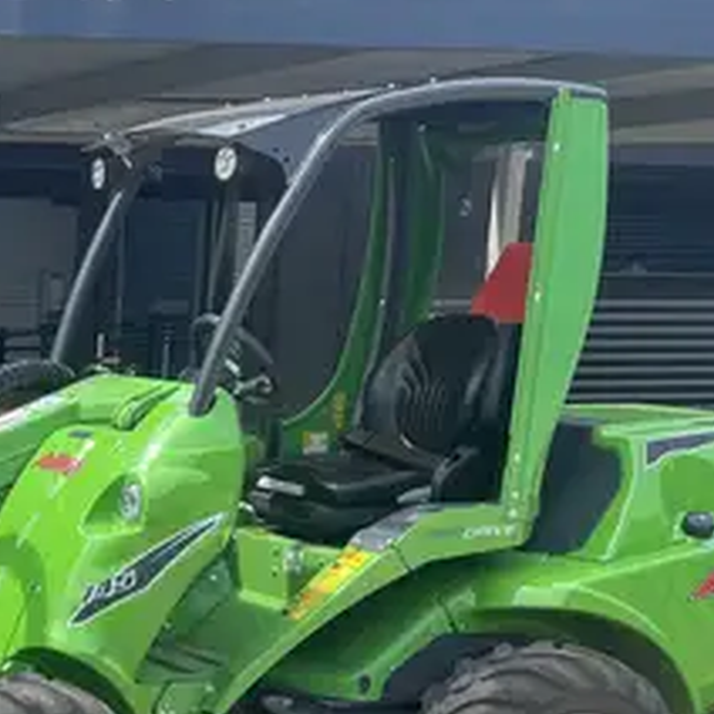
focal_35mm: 80
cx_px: -364
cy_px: 727
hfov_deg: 19.0
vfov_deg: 20.9
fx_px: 1867
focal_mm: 5.1
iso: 32
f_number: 1.6
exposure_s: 1/1266
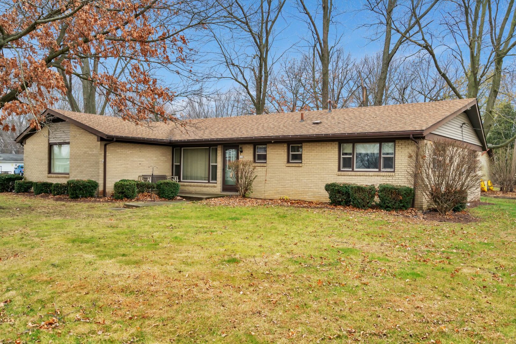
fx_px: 473
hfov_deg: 57.2
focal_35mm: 33
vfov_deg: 40.0
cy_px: 172
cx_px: 258
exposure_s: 1/250
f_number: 9
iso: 500
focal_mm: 33
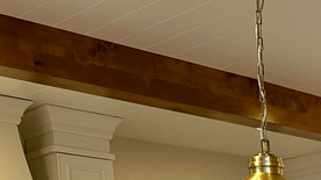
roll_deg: +1.5
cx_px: 395
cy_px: 411
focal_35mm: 97
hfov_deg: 20.4
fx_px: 825
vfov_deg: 10.8
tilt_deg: -6.1
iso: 80
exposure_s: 1/120
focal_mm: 6.86
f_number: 1.78
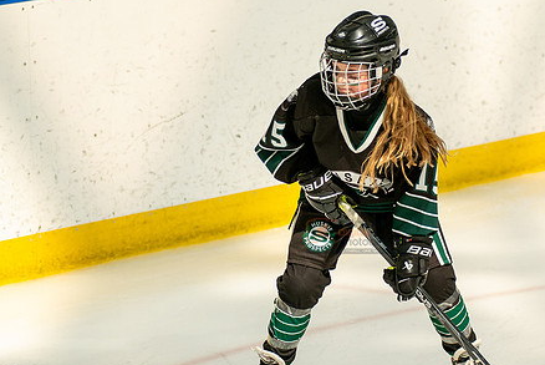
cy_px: 123
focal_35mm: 248
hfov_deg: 8.3
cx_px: 371
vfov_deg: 5.6
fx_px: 3758
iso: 1600
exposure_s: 1/4000
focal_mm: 120
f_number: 3.5
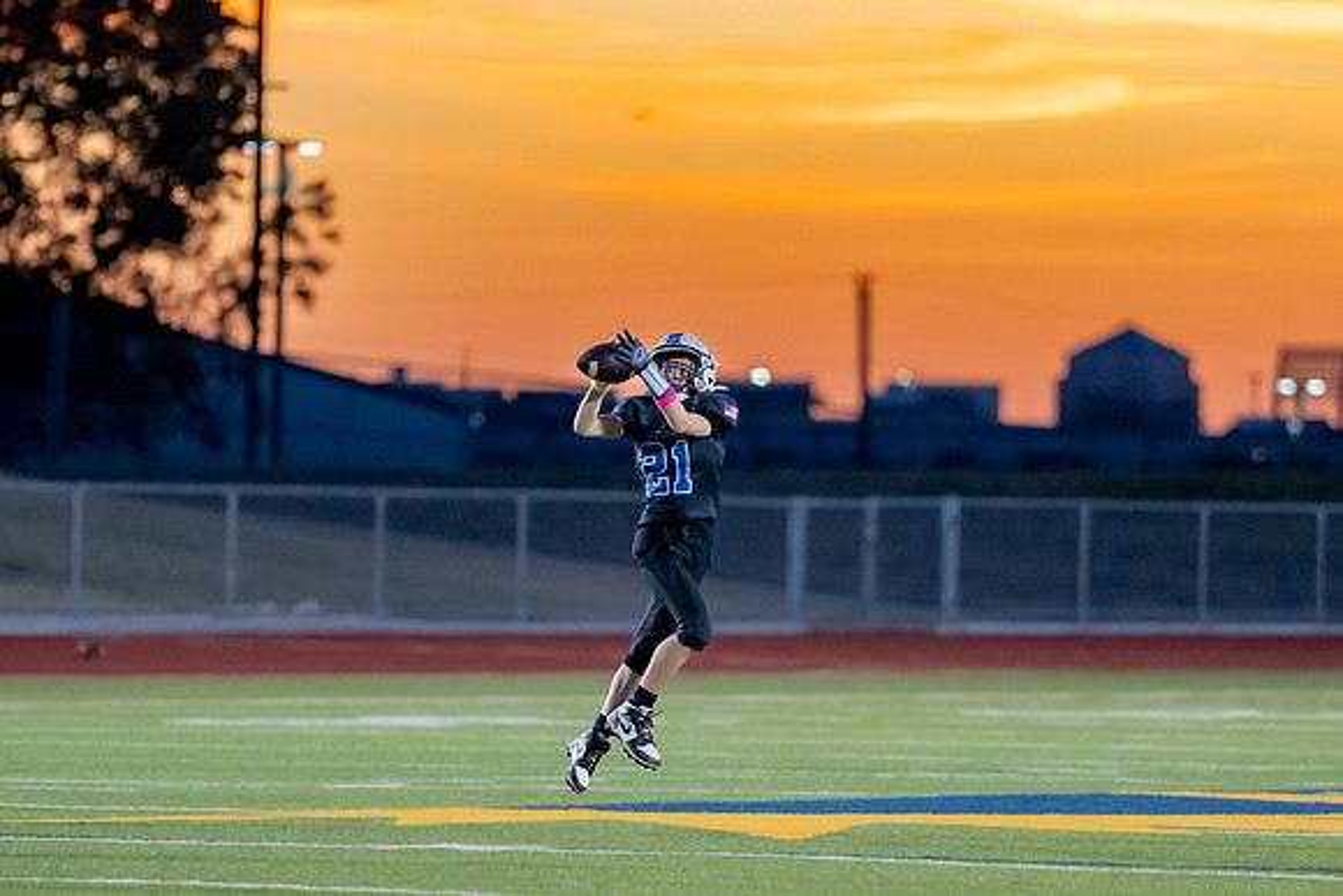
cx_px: 636
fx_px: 13991
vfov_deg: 3.7
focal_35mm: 375
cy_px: 516
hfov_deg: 5.5
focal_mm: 200
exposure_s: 1/1000
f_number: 2.8
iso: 2500
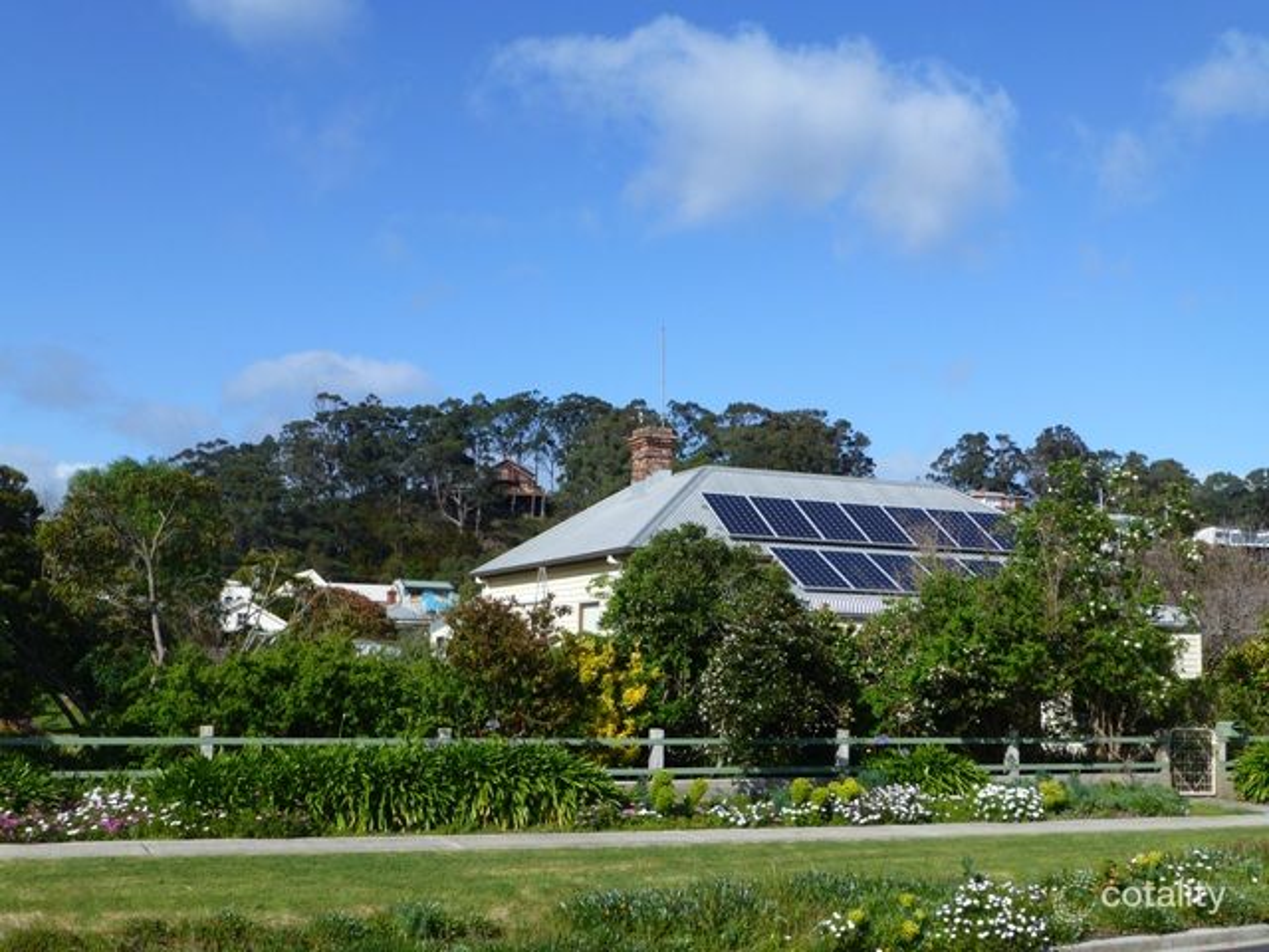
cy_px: 476
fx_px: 1503
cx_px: 634
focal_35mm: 41
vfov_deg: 35.1
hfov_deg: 45.8
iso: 100
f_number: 3.9
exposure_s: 1/1000
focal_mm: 7.4
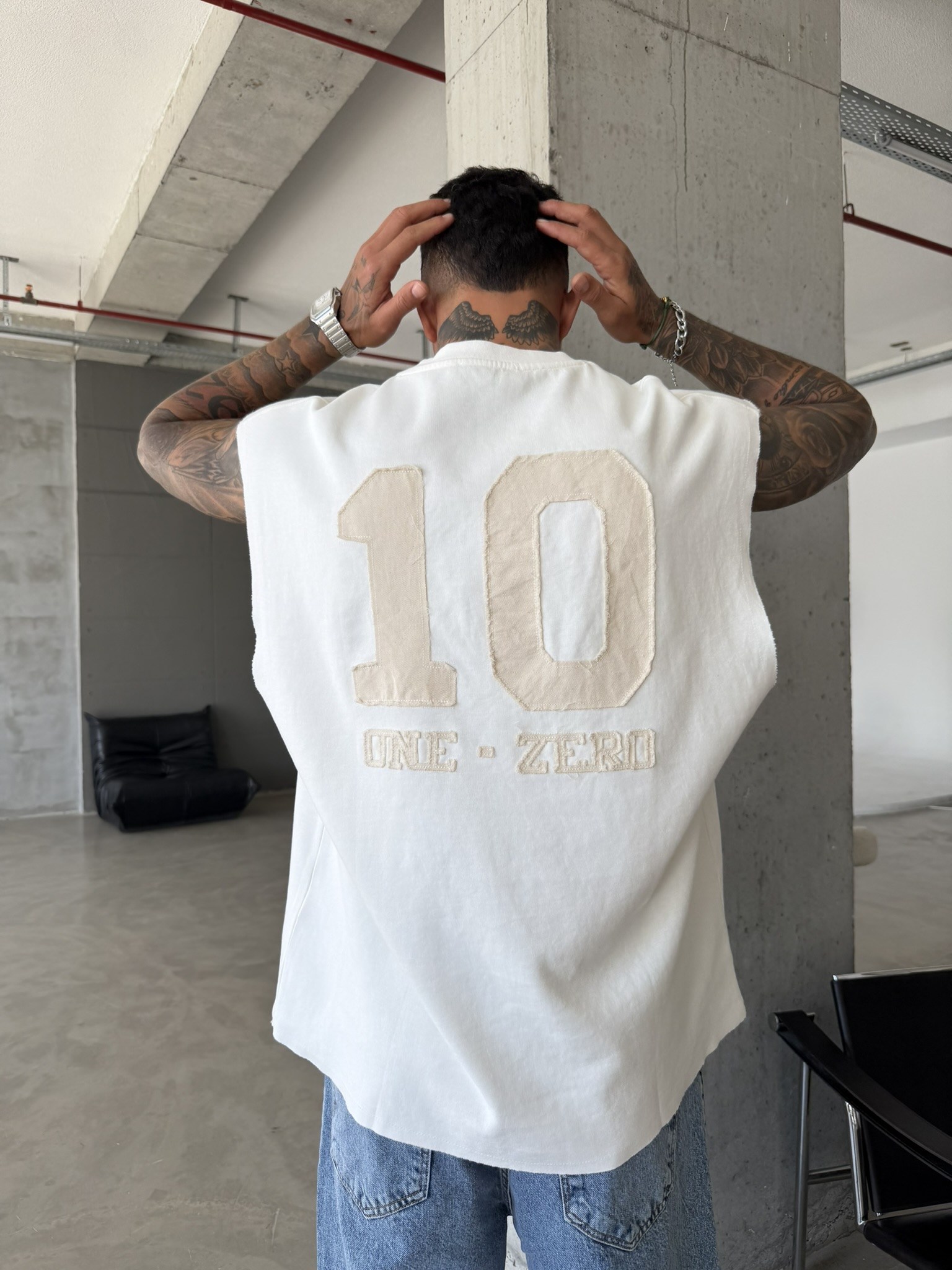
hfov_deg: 56.8
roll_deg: -0.6
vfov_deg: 71.6
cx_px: 476
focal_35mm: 24
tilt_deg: -1.8
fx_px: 880
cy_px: 635
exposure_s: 1/363
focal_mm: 6.76
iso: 80
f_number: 1.78
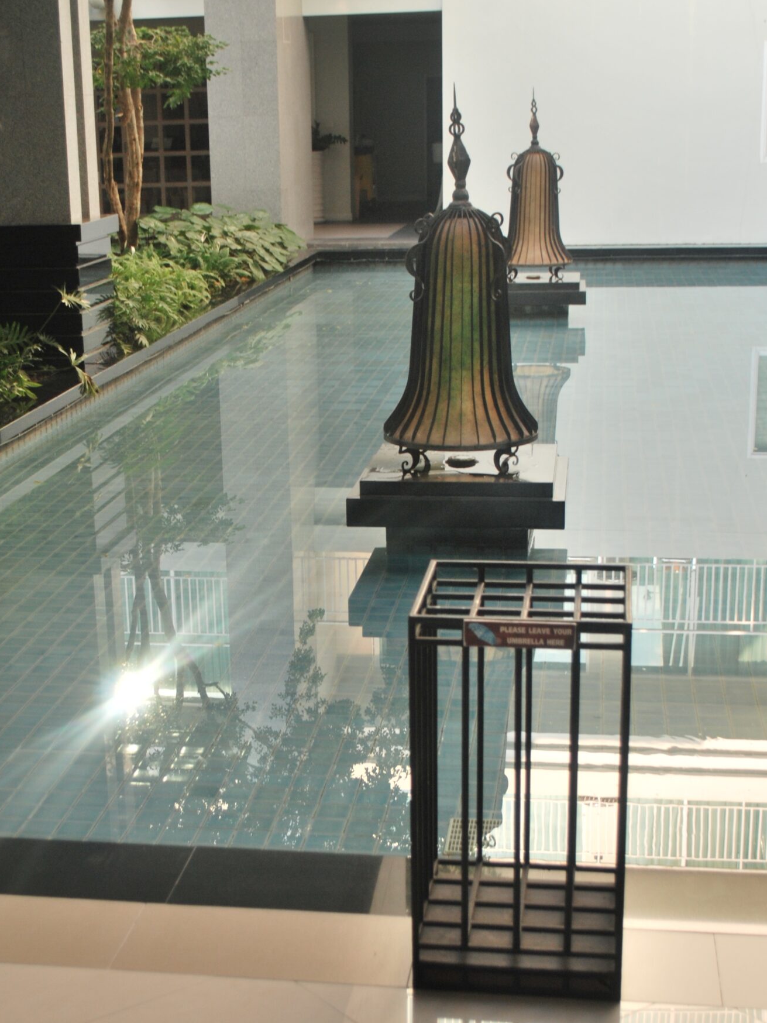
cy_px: 597
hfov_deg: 26.5
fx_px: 1625
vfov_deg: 34.9
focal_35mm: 55
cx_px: 291
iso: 200
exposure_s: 1/125
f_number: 4.5
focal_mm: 26
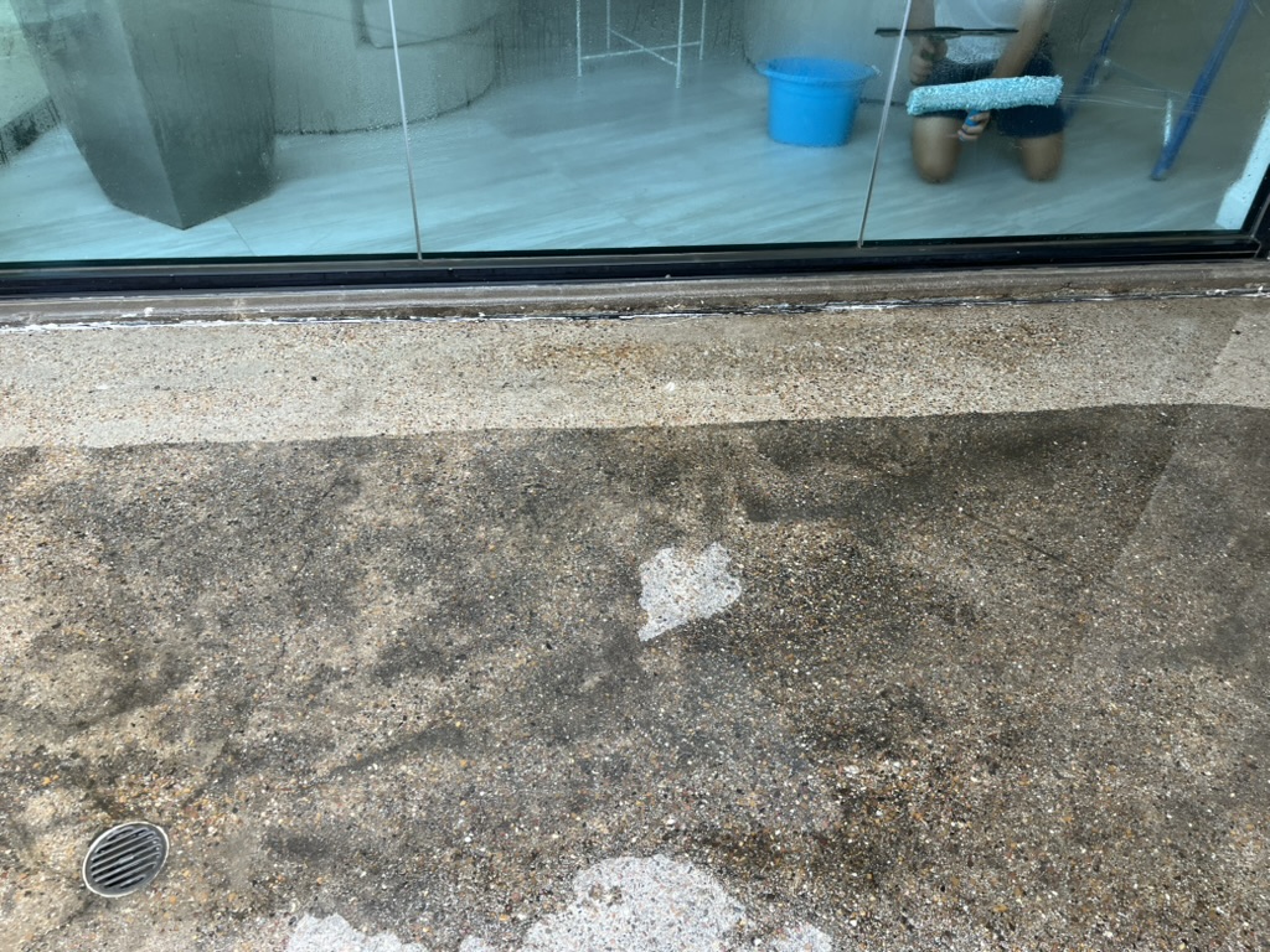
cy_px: 476
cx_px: 635
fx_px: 954
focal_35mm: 26
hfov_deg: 67.3
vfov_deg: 53.1
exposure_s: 1/122
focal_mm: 5.1
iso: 40
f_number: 1.6
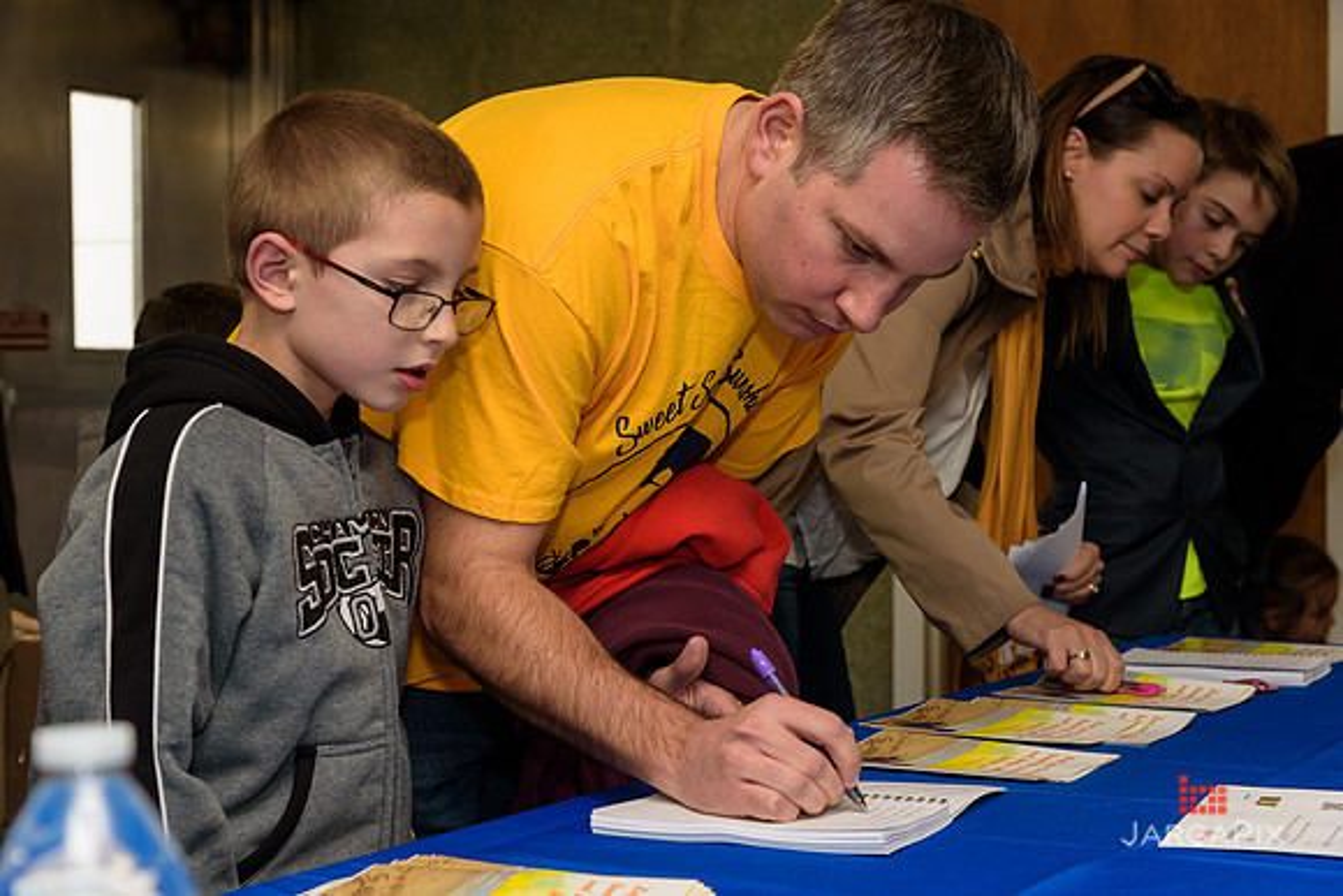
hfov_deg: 34.5
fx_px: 2164
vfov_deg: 23.4
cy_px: 448
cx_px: 672
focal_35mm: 58
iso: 800
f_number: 6.3
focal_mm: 58
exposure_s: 1/125
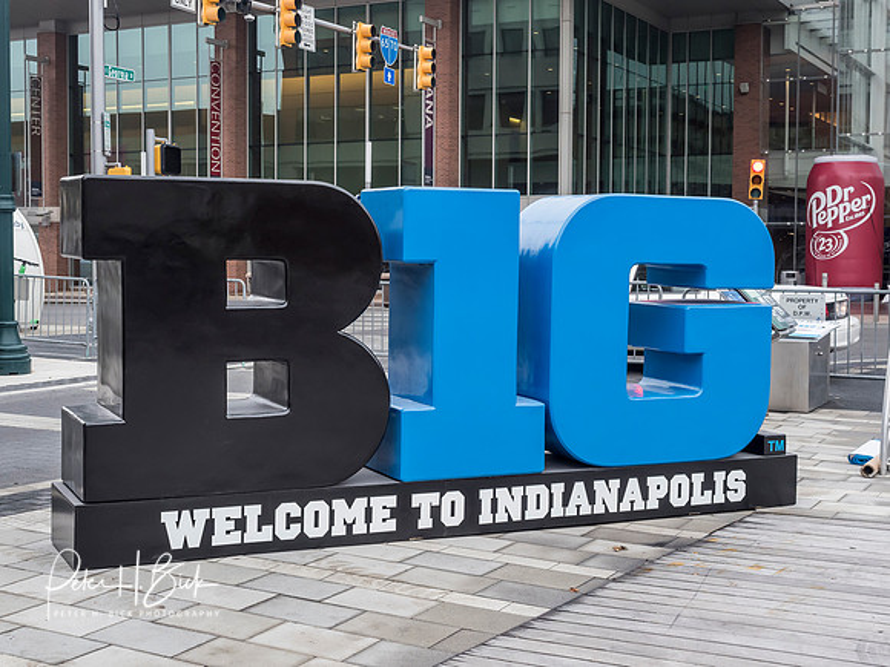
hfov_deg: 38.2
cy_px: 334
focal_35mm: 50
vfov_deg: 29.1
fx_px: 1286
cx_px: 445
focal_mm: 25
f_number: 6.3
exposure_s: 1/400
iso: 1000
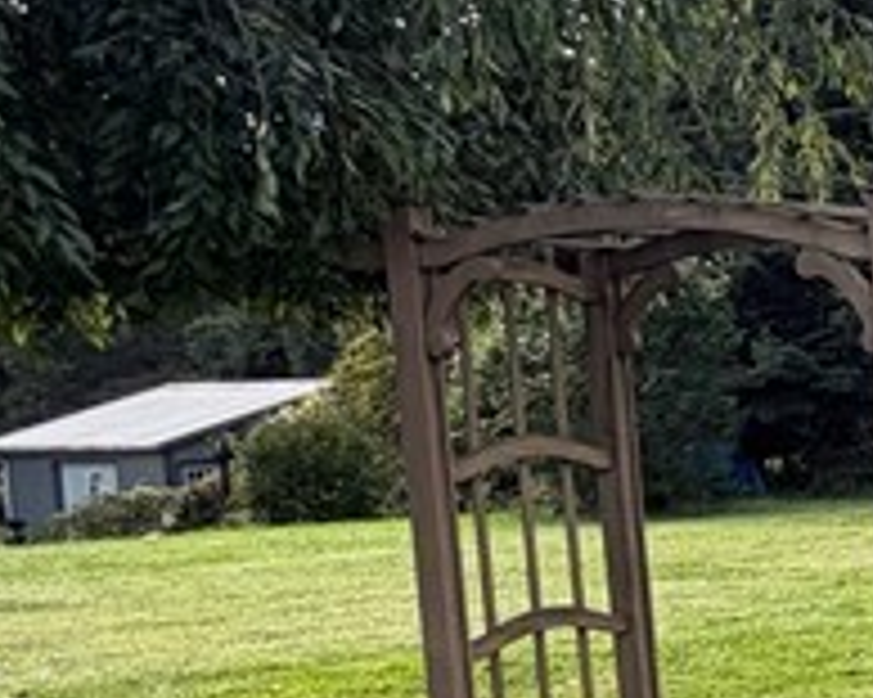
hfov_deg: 17.8
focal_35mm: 72
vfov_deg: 21.1
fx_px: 1859
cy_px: 495
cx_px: 1778
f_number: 2.2
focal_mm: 2.22
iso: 64
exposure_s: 1/502
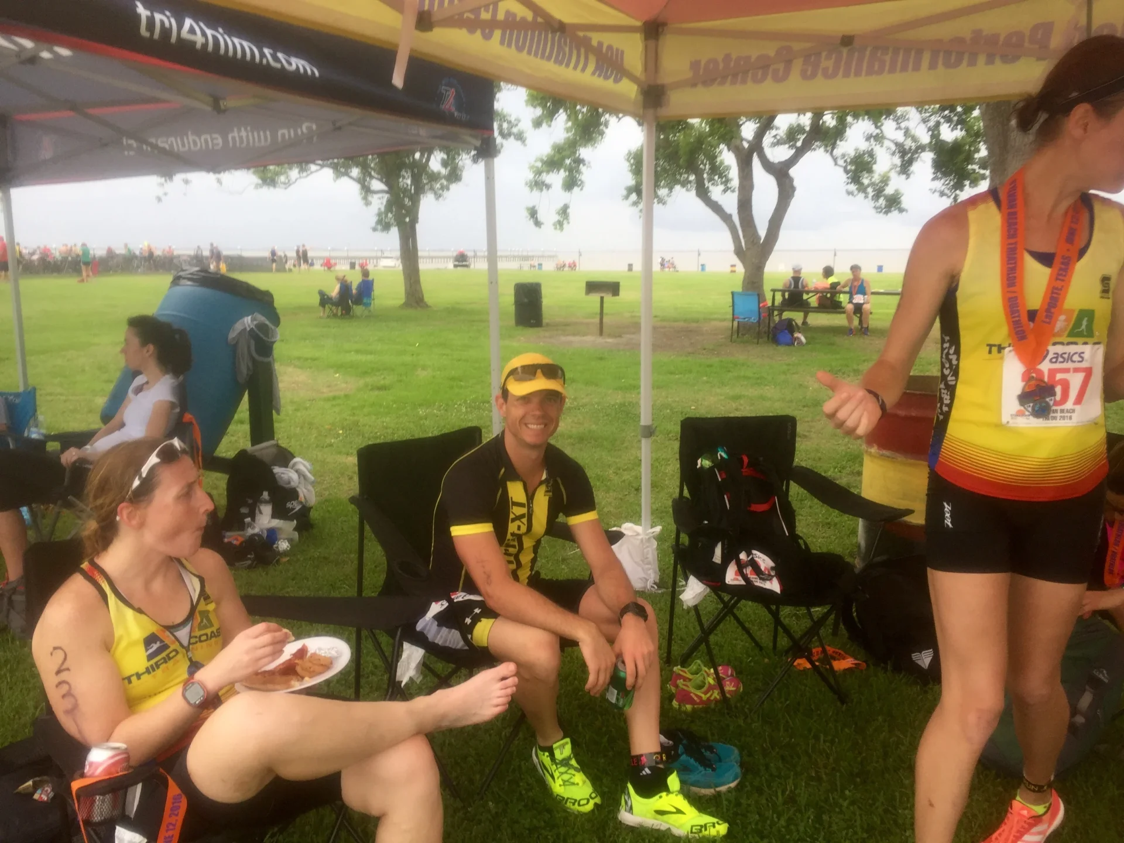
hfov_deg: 61.7
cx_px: 562
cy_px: 422
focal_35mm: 29
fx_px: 942
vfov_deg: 48.2
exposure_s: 1/234
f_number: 2.2
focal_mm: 4.15
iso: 32
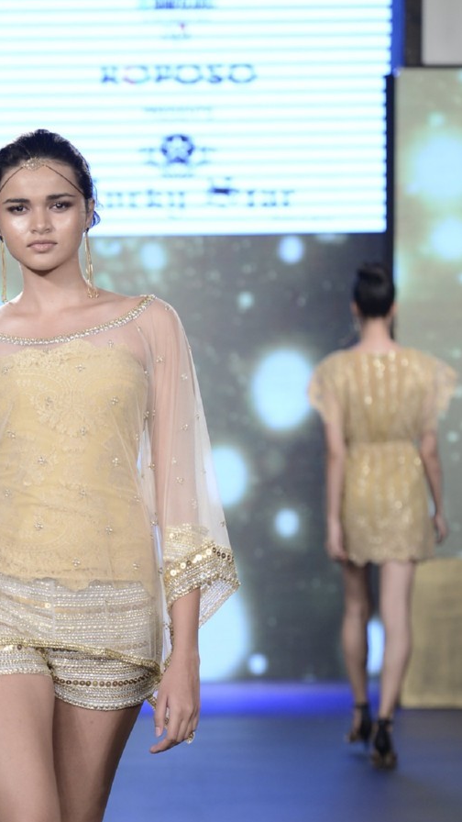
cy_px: 645
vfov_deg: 9.9
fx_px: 4726
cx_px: 16
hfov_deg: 5.6
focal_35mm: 217
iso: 800
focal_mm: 116
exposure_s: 1/250
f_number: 4.5
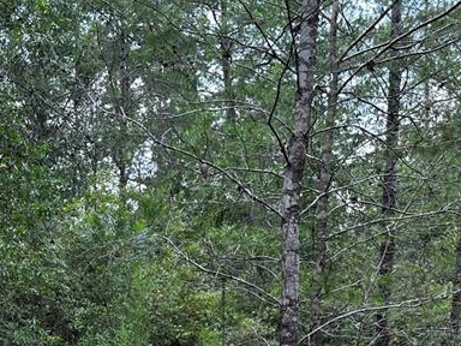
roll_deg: -0.9
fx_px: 852
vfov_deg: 21.6
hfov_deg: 29.5
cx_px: 82
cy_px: 389
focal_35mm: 64
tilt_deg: -2.5
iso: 80
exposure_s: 1/406
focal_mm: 6.86
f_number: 1.78
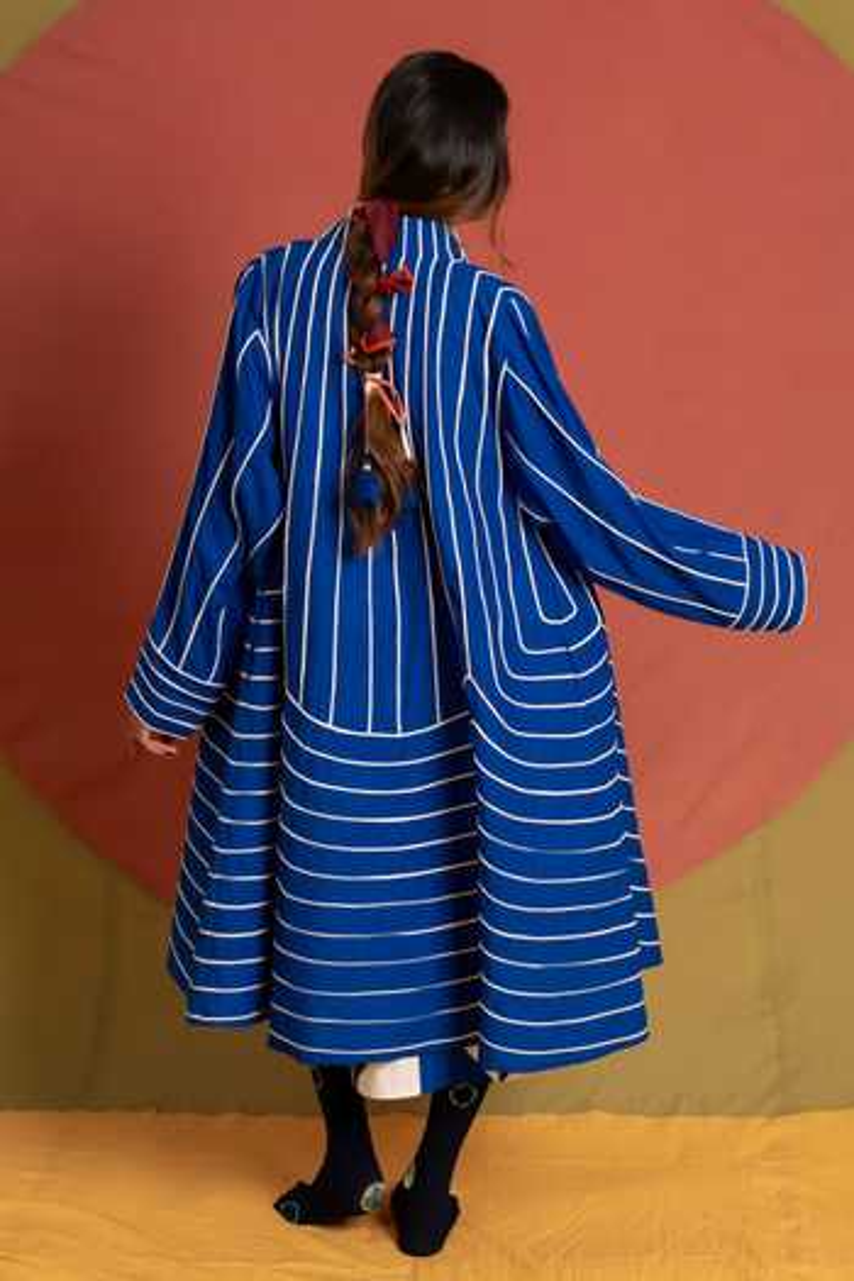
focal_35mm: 43
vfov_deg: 45.4
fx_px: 1530
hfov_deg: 31.2
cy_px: 640
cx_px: 427
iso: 1250
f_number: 3.2
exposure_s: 1/200
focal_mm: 43
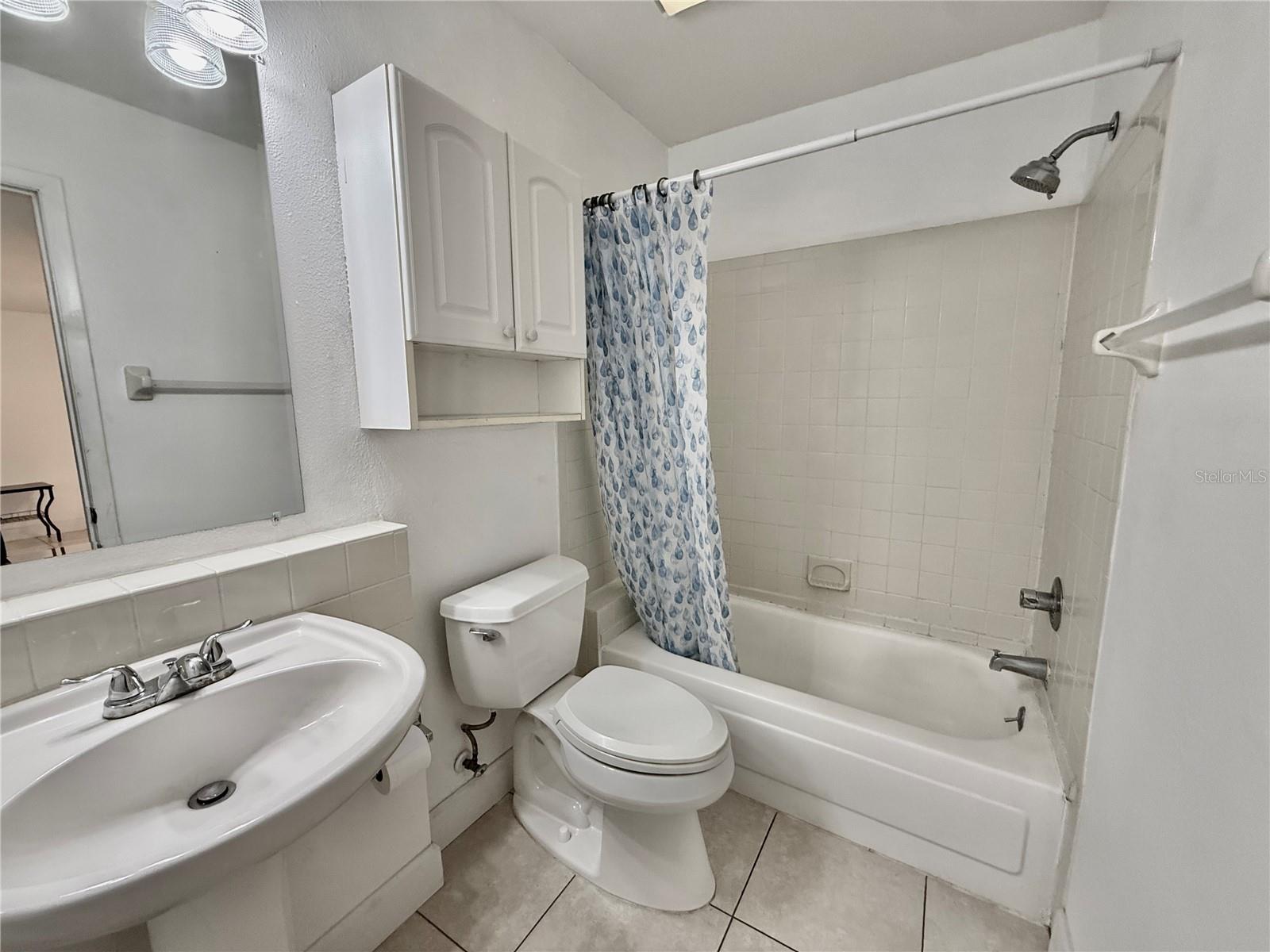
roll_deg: +0.7
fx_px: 514
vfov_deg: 85.7
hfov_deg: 102.1
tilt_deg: -8.4
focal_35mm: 14
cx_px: 635
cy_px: 476
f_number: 2.2
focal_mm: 2.22
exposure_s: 1/120
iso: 320
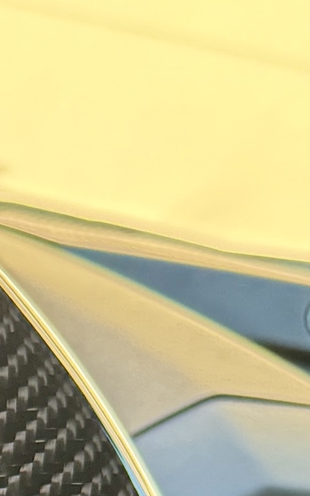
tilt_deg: -23.8
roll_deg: -12.0
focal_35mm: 163
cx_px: -838
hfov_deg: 6.7
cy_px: 980
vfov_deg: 11.6
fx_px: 2203
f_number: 1.78
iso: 200
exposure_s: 1/230
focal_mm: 6.76
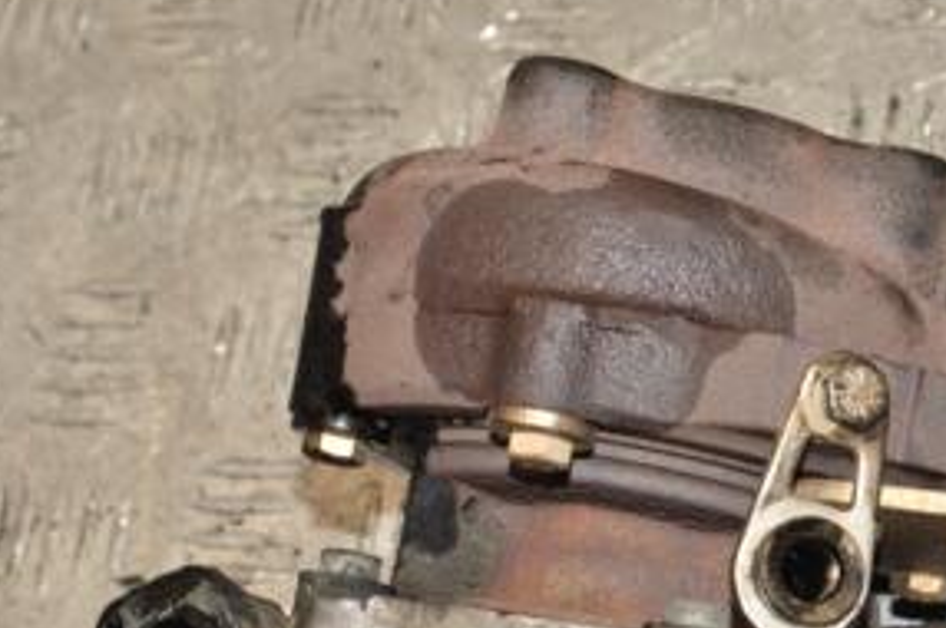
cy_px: 506
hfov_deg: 16.2
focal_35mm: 126
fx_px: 3307
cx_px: 705
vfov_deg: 10.8
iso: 800
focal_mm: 40
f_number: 6.3
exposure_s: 1/200
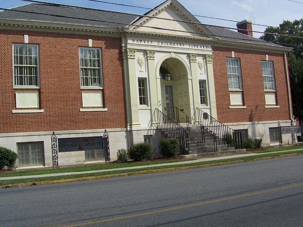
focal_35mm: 45
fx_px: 394
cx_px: 139
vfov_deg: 32.2
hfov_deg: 42.0
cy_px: 108
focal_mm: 5.85
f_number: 4
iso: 64
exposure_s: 1/800
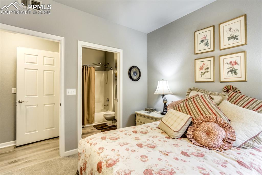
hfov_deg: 96.8
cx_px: 131
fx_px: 116
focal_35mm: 16
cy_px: 88
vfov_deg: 73.7
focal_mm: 16
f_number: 7.1
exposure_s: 1/15
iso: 1250
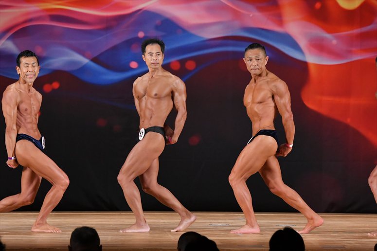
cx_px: 188
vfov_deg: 6.1
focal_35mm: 225
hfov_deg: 9.2
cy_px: 126
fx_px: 2355
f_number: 5.6
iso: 3200
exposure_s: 1/400
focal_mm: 150
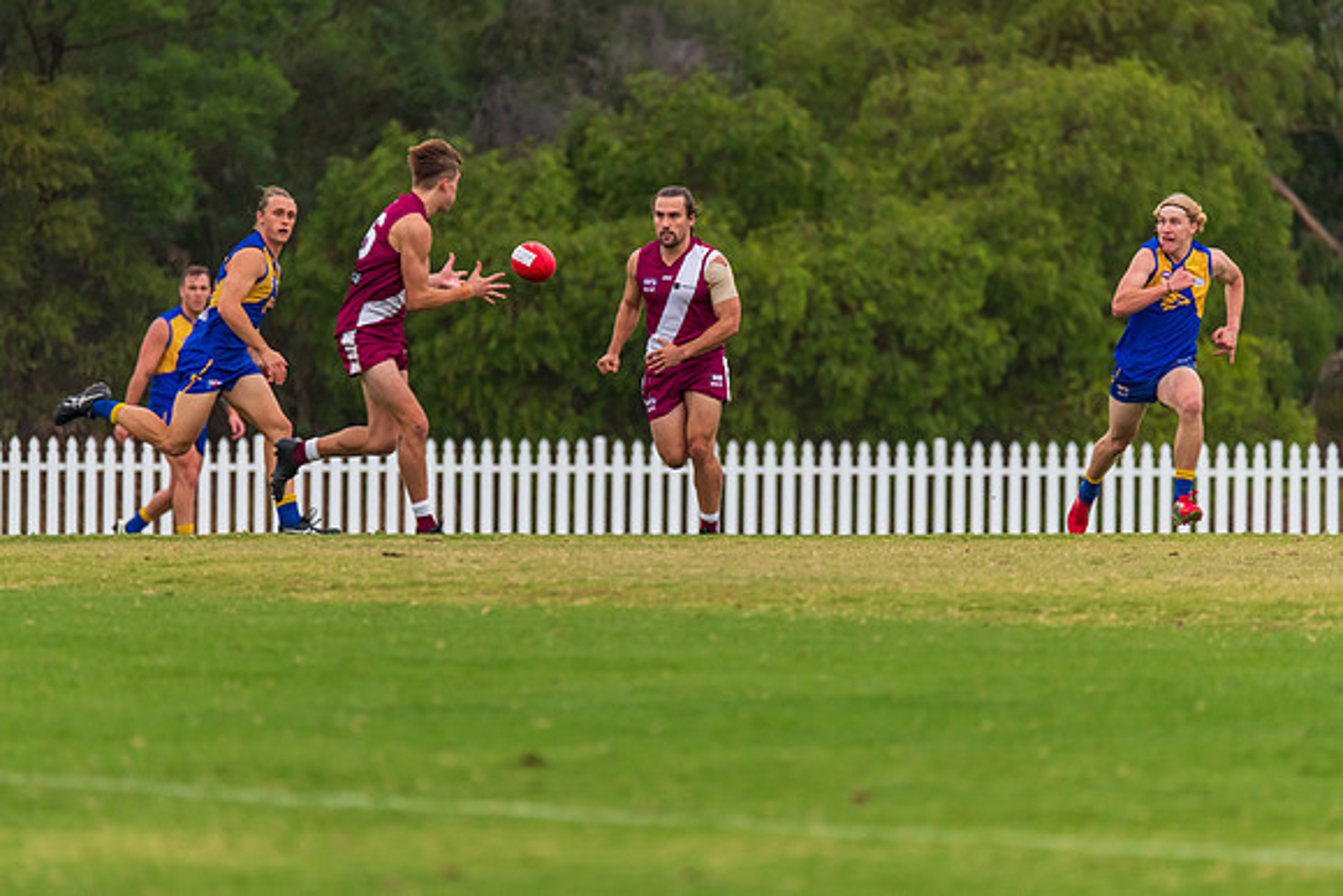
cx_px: 672
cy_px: 448
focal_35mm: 568
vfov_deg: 2.4
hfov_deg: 3.6
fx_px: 21185
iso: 1100
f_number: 6.3
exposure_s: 1/1250
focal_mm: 550
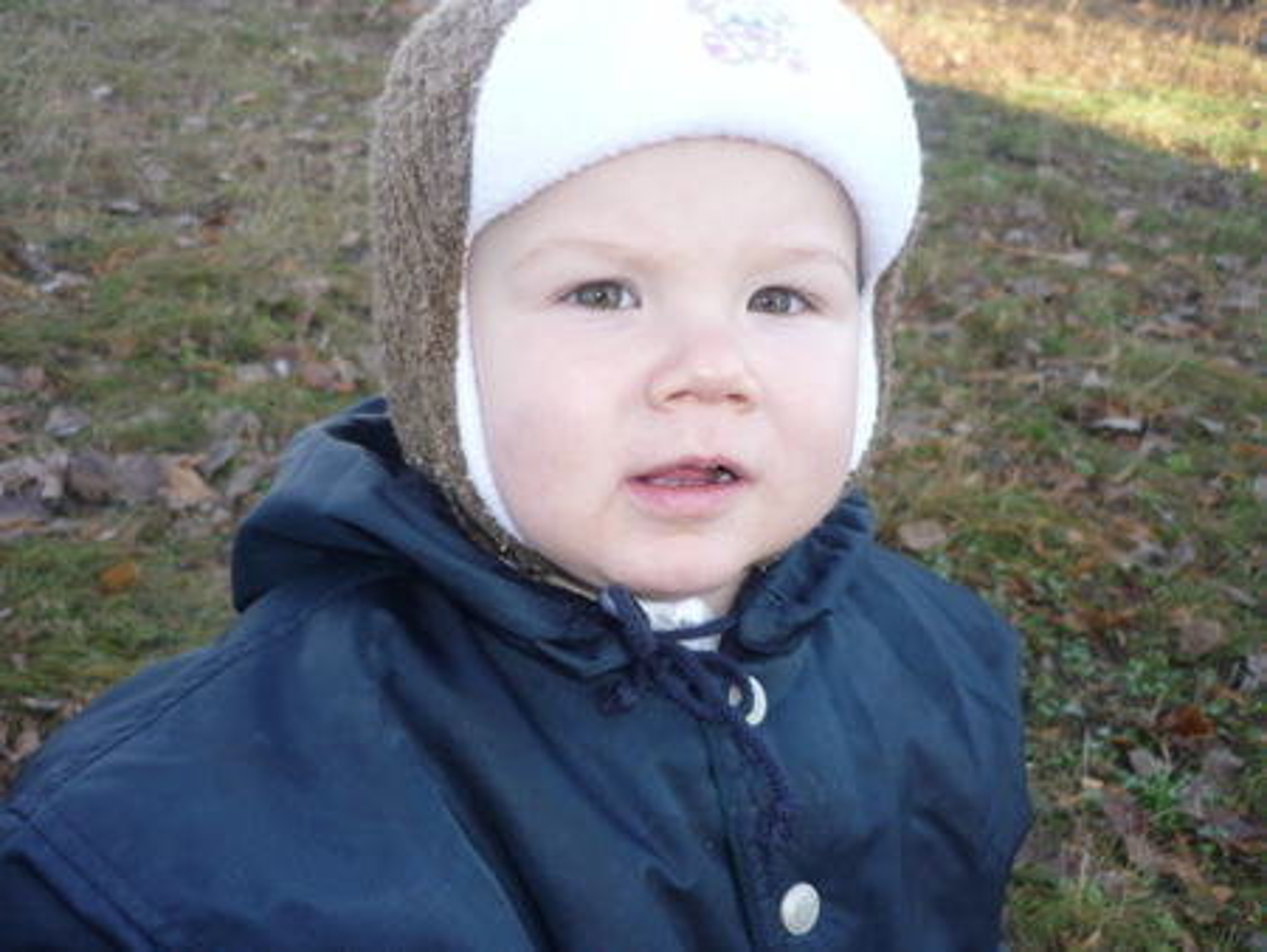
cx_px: 634
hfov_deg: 55.3
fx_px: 1208
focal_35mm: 33
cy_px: 476
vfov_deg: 43.0
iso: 100
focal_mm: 5.5
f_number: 2.8
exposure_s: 1/100
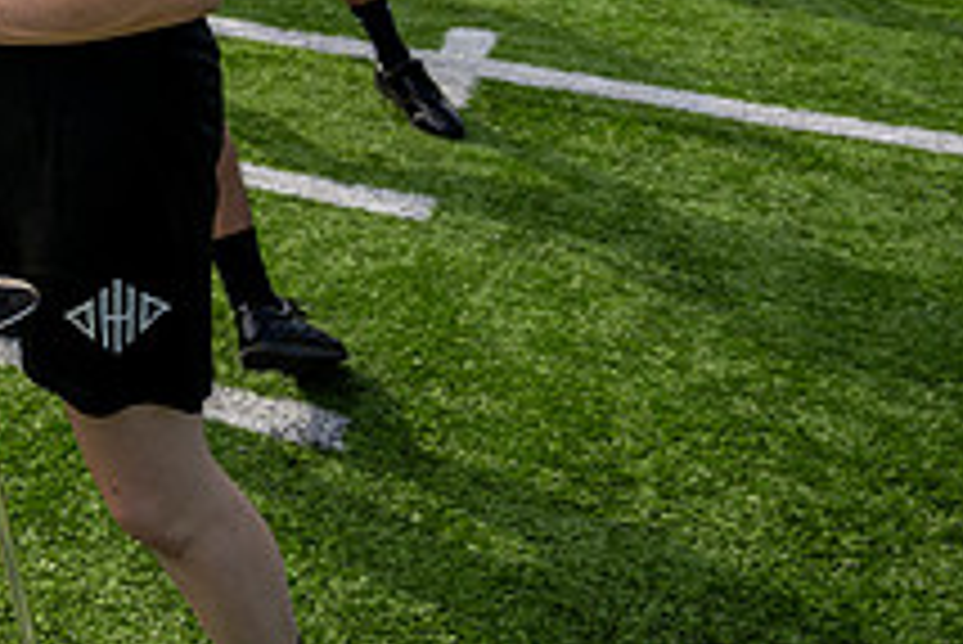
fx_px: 1740
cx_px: -158
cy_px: -218
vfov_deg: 19.2
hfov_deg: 27.6
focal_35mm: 65
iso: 80
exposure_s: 1/250
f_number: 4.5
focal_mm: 24
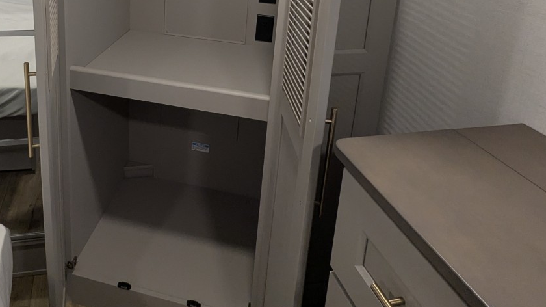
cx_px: 175
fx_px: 420
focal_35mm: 29
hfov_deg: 64.1
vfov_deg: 35.7
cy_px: -9
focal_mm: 2.35
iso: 320
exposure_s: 1/80.6
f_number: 2.2
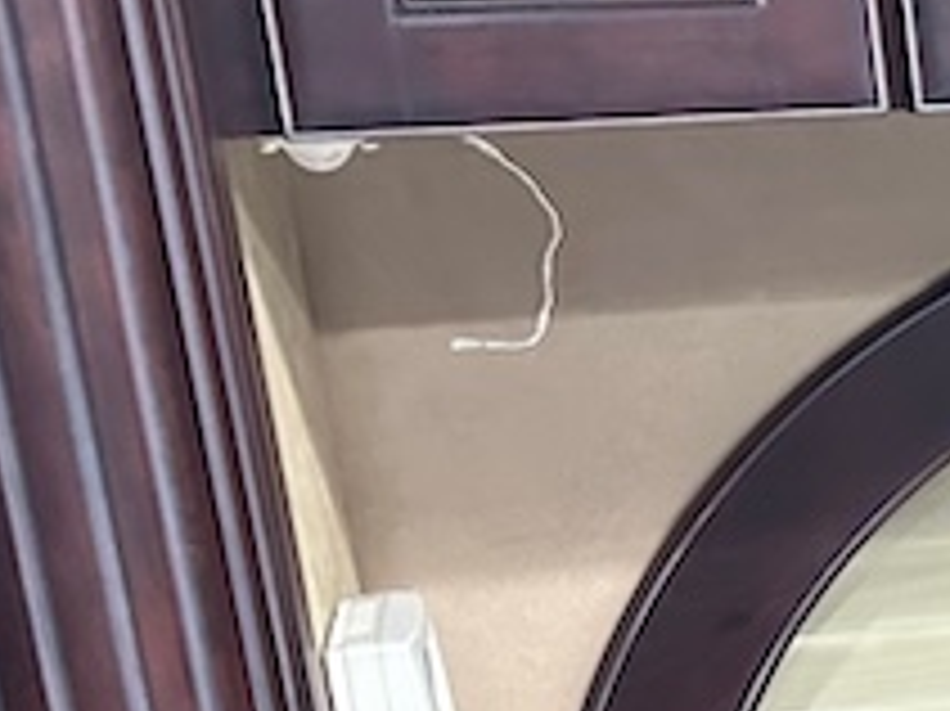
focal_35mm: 114
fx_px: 3127
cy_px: 792
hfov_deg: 13.6
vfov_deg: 12.7
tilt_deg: -16.2
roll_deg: +0.9
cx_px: 2125
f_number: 1.78
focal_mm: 6.86
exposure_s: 1/42
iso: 640
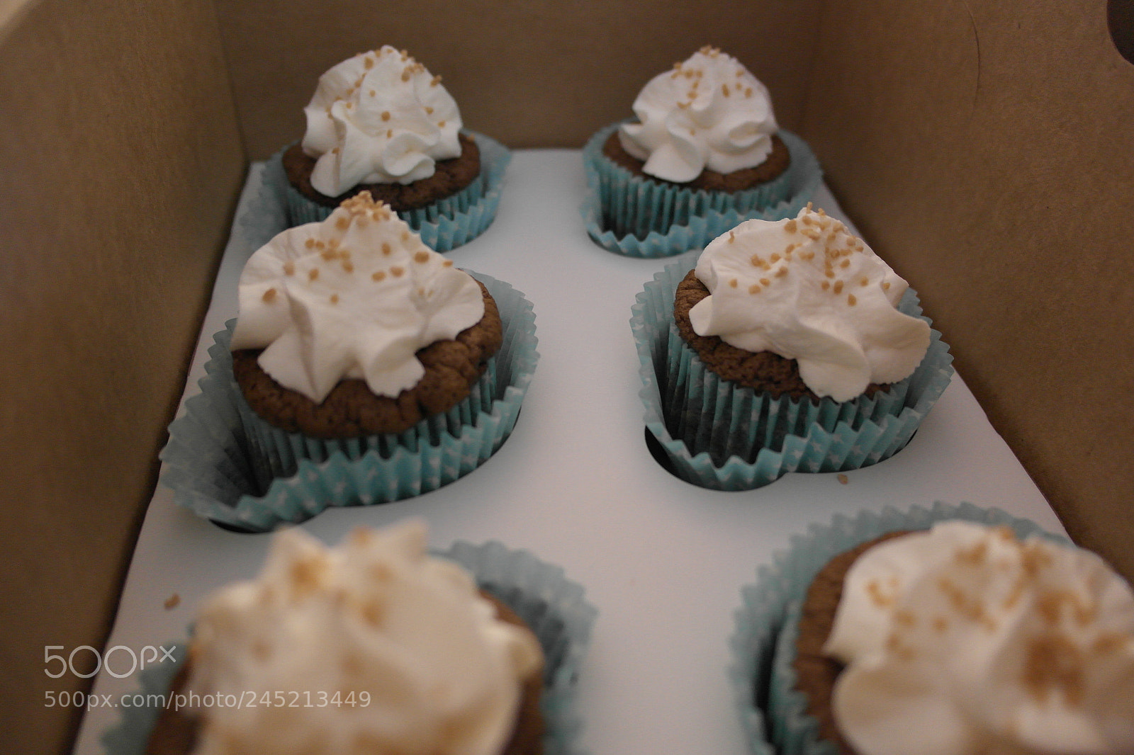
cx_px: 567
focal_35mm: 30
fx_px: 945
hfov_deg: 61.9
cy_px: 378
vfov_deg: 43.6
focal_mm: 20
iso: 800
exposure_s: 1/20
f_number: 3.5
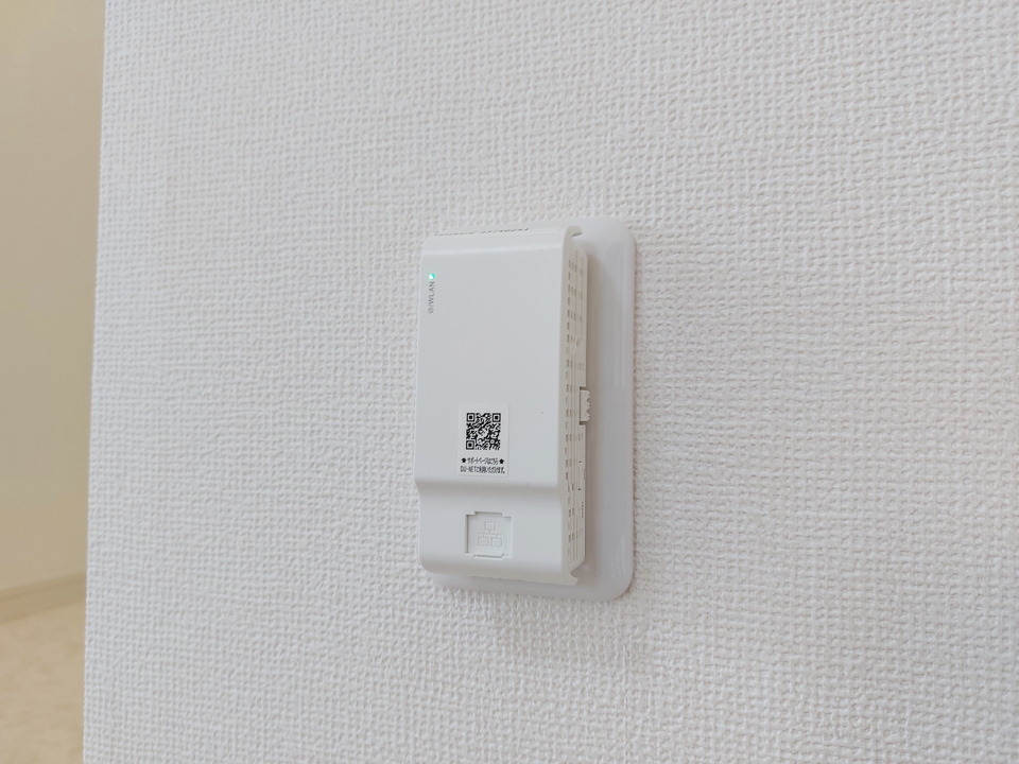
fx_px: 706
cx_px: 510
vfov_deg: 56.8
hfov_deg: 71.6
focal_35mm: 24
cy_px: 382
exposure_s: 1/24
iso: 25
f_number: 1.8
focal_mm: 5.23
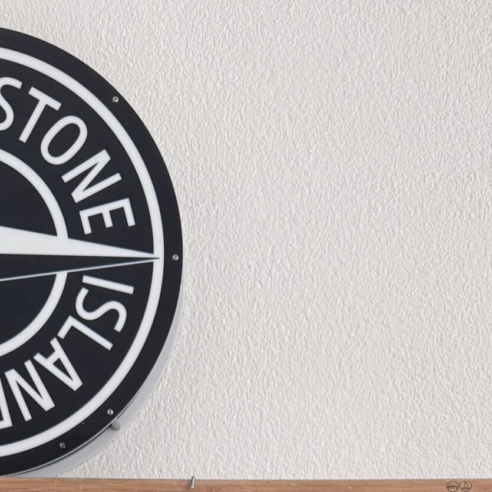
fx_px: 1045
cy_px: 735
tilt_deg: -3.7
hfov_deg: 26.5
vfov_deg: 22.0
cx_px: 236
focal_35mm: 65
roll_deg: -0.1
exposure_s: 1/91
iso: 200
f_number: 1.78
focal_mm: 6.76
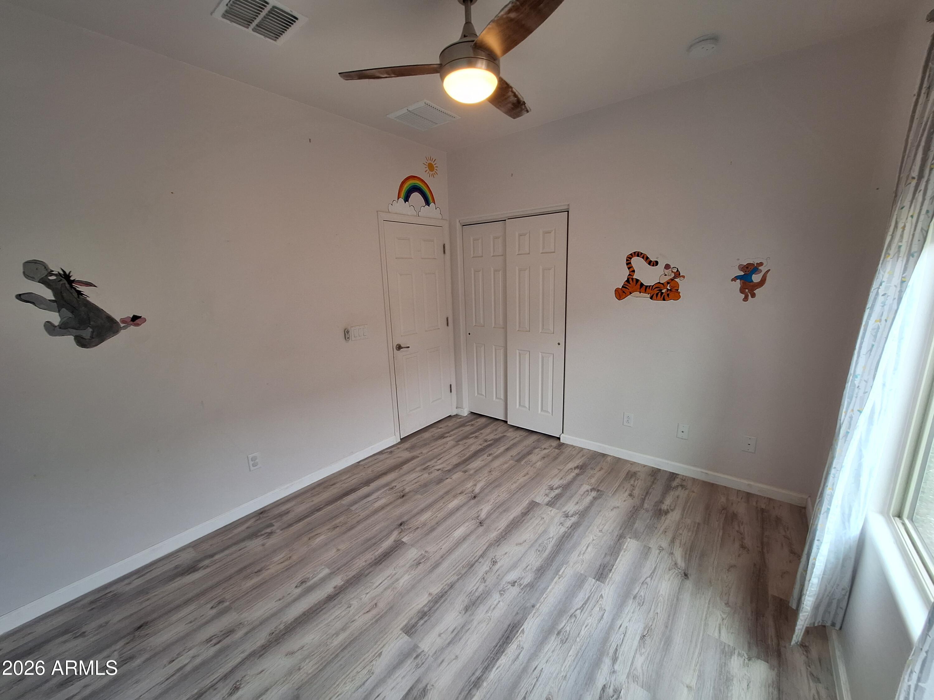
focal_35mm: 13
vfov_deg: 89.9
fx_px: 351
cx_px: 467
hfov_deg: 106.2
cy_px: 350
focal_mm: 1.74
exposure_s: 1/60
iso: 64
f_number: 2.2
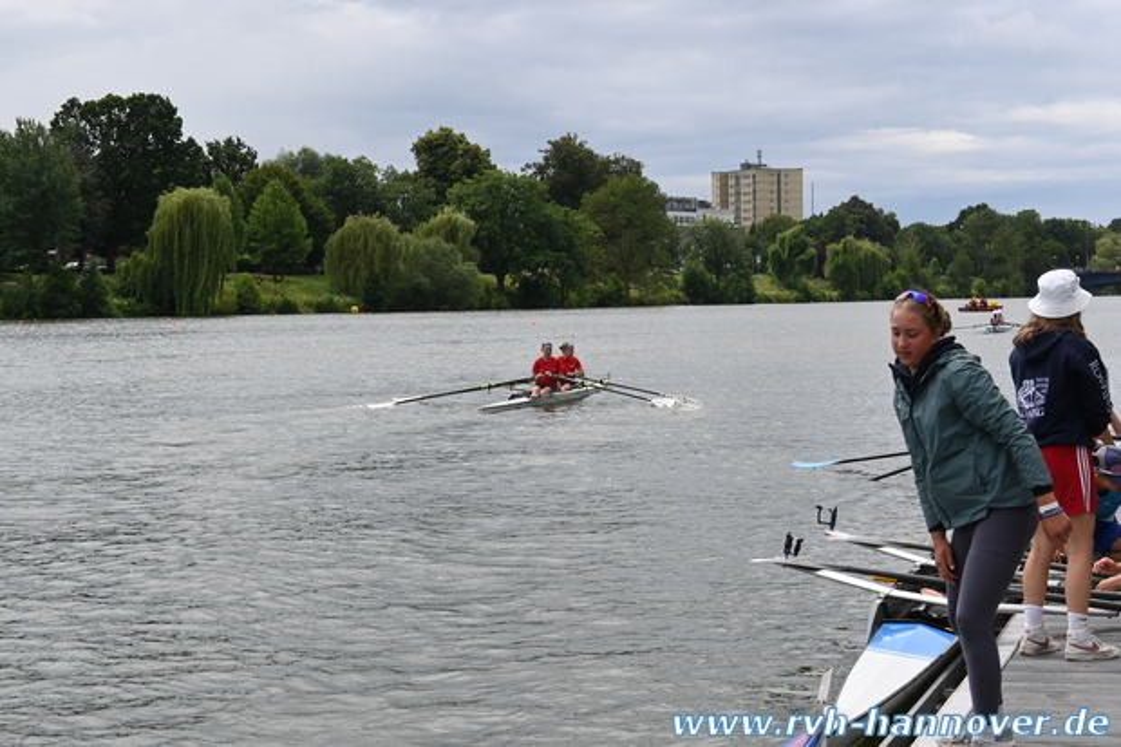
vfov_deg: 18.2
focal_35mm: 75
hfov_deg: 27.0
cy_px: 374
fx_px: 2335
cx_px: 560
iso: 100
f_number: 7.1
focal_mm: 50
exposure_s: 1/400
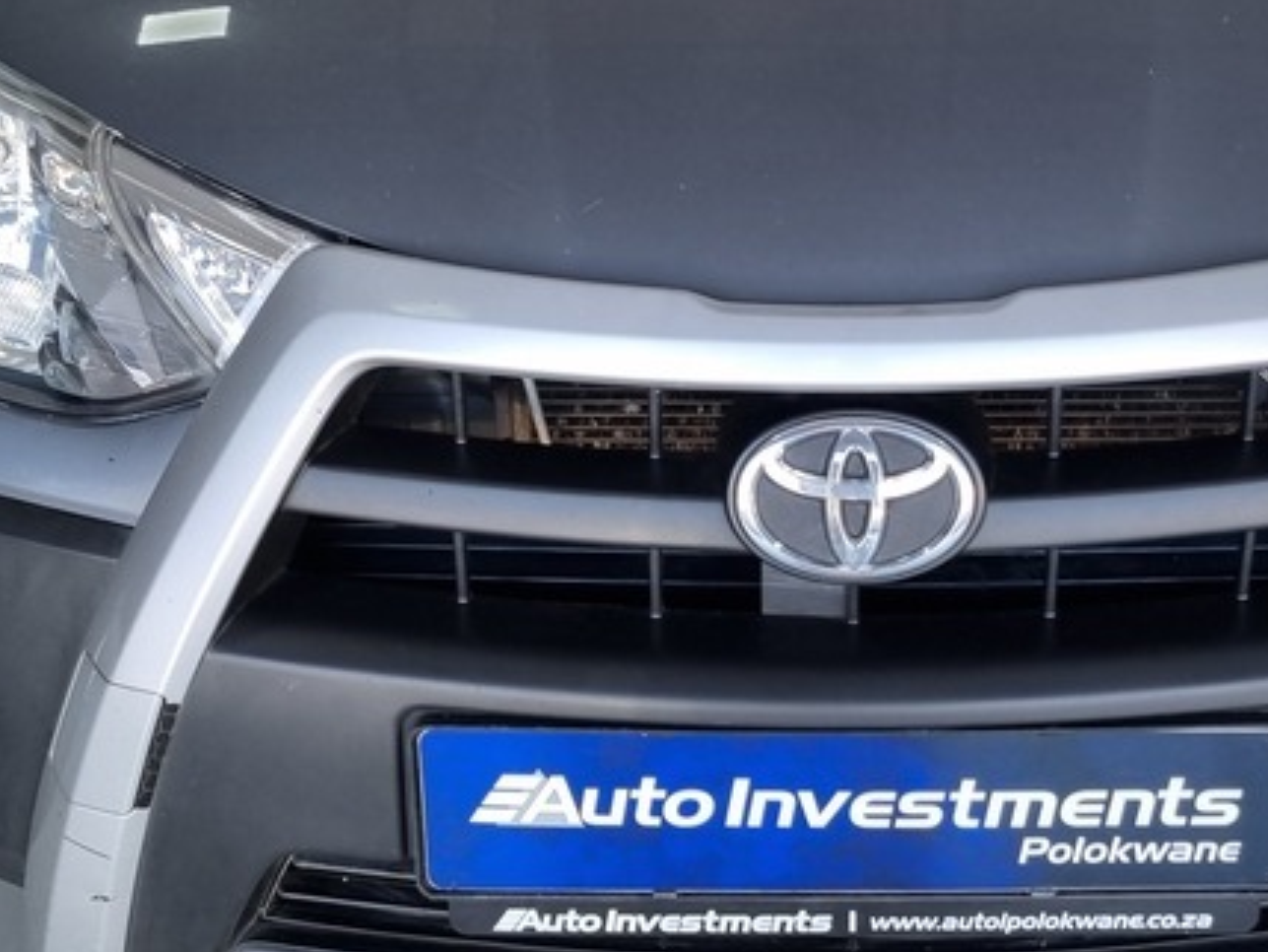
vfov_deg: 23.1
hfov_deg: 31.0
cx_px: 816
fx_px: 2272
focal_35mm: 62
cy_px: 106
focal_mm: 5.4
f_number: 1.8
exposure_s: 1/102
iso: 50
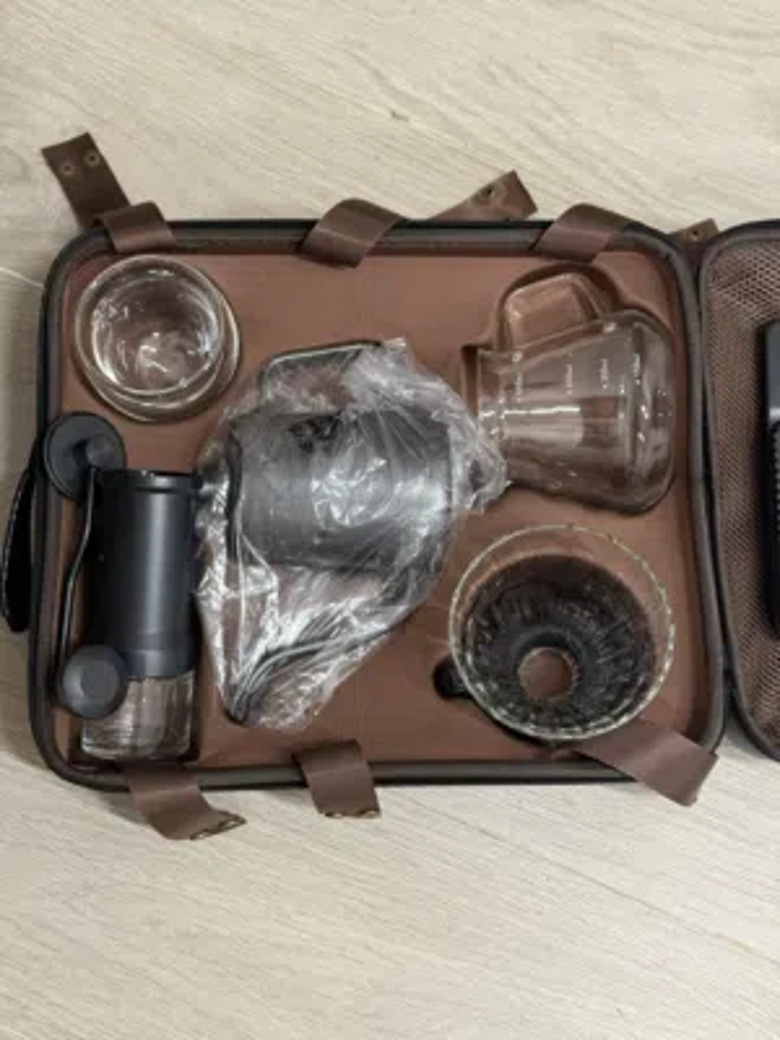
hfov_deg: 30.3
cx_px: 390
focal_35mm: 48
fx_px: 1442
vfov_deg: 39.7
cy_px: 520
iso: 200
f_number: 1.78
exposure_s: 1/33
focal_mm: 6.76
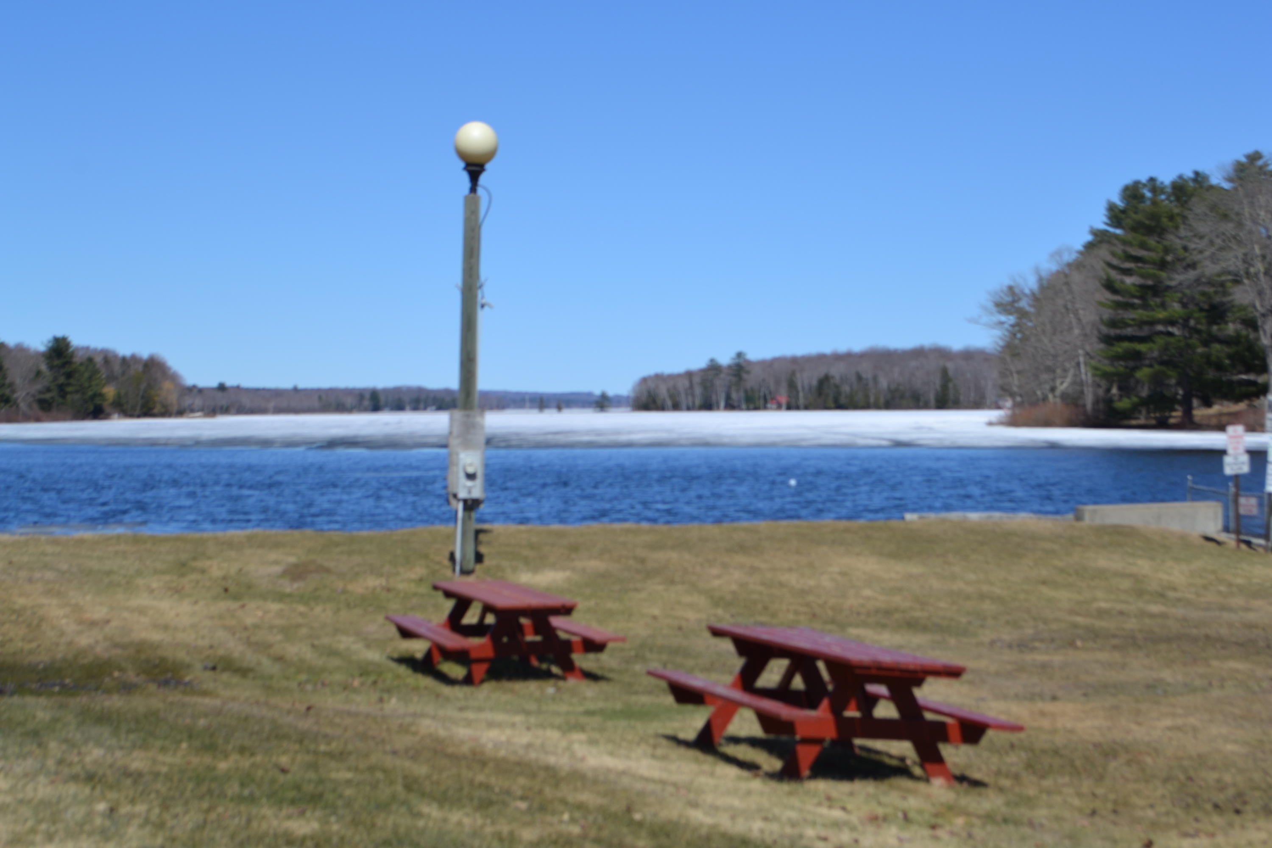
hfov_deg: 33.4
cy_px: 424
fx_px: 2120
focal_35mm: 60
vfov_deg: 22.6
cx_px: 636
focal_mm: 40
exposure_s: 1/320
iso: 100
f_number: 9
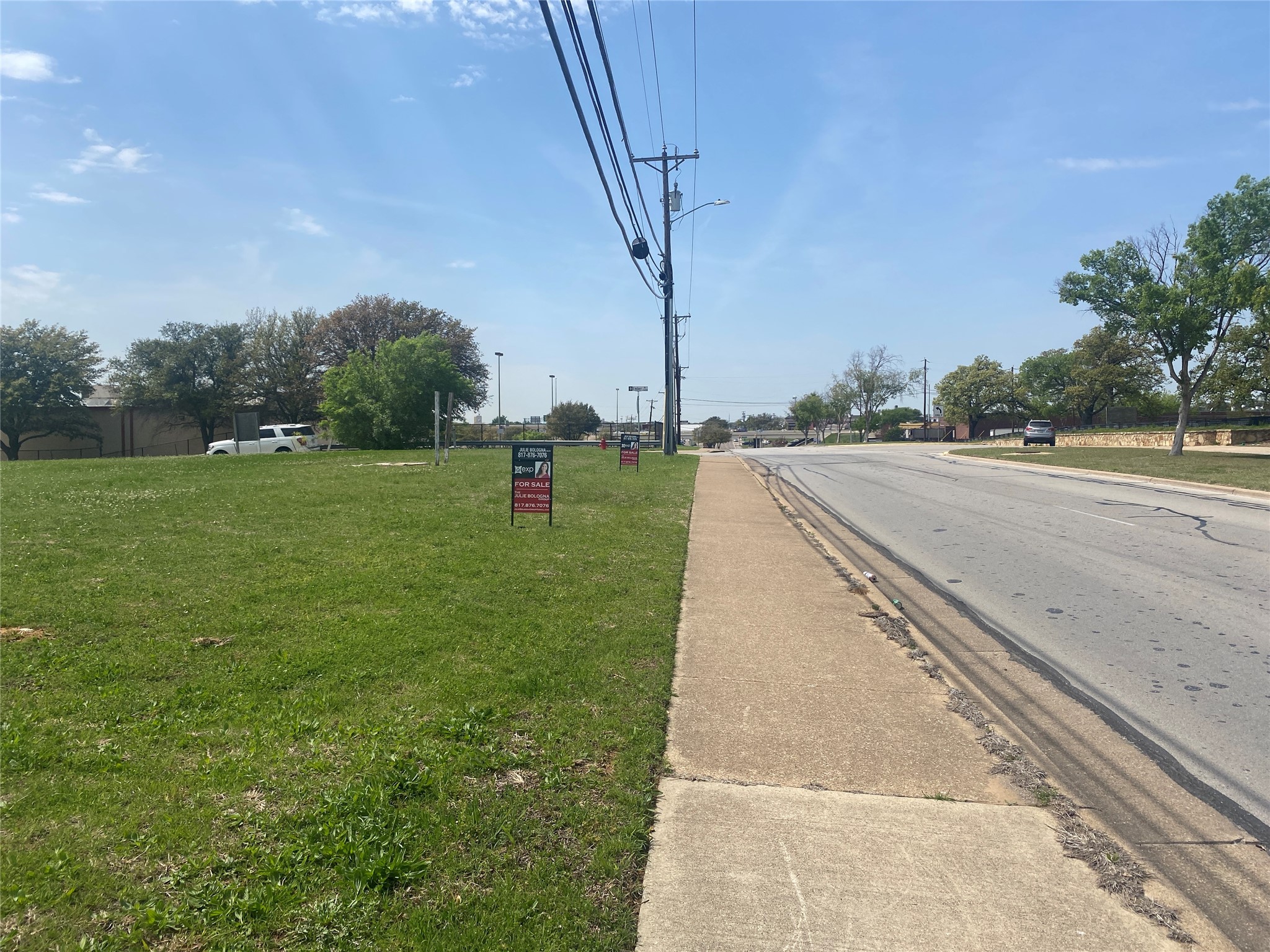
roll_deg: +0.1
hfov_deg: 67.3
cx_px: 635
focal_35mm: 26
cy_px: 476
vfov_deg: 53.1
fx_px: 954
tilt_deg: -3.0
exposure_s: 1/4808
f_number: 1.8
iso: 32
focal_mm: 4.25
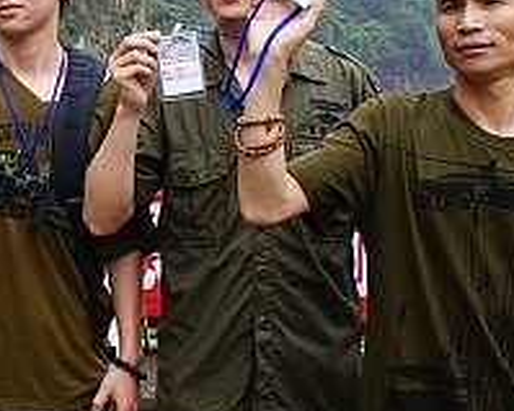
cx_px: 18
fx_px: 1292
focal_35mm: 85
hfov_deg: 21.8
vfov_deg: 18.0
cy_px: 127
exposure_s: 1/60
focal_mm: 24
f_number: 10
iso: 200
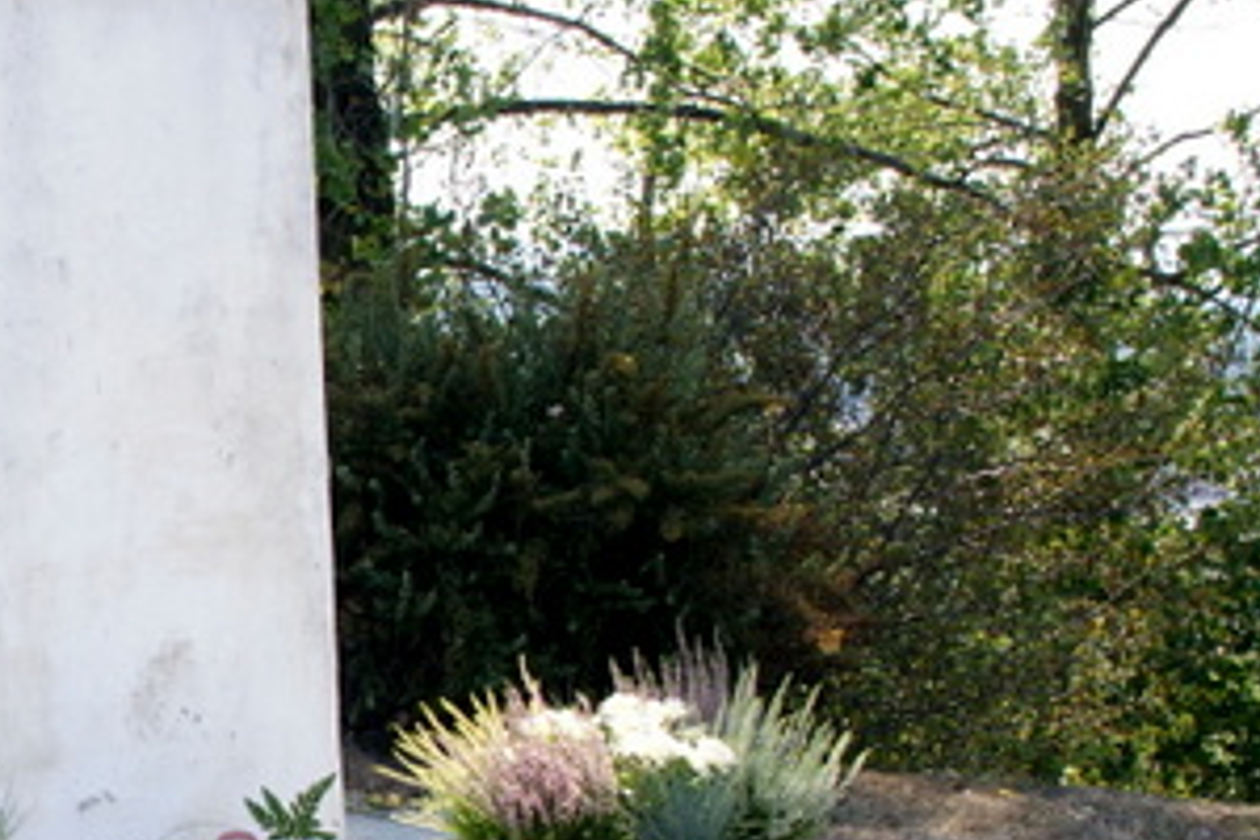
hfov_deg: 21.1
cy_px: 785
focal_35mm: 90
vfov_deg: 15.0
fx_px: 3150
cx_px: -244
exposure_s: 1/160
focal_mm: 18
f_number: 5.6
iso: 100
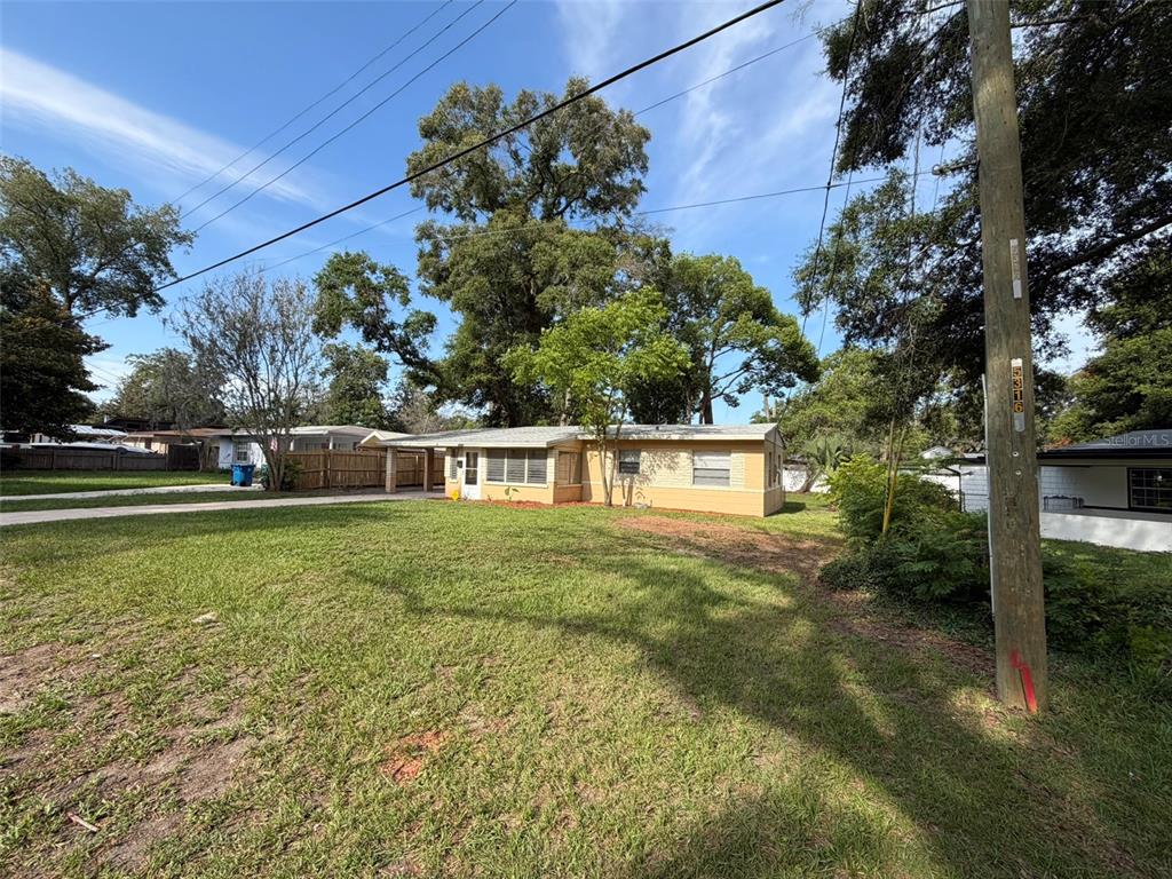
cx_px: 586
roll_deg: -2.5
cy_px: 440
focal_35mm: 14
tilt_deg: +3.6
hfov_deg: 102.1
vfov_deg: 85.7
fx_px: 474
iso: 40
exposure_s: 1/726
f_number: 2.2
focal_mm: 2.22
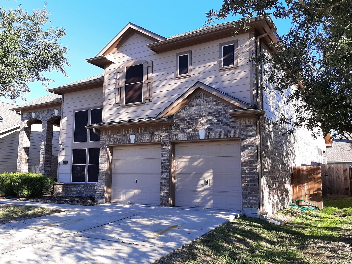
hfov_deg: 60.0
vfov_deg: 46.7
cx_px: 178
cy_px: 121
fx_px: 305
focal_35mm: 30
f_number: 1.7
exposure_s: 1/962
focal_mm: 3.93
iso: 40
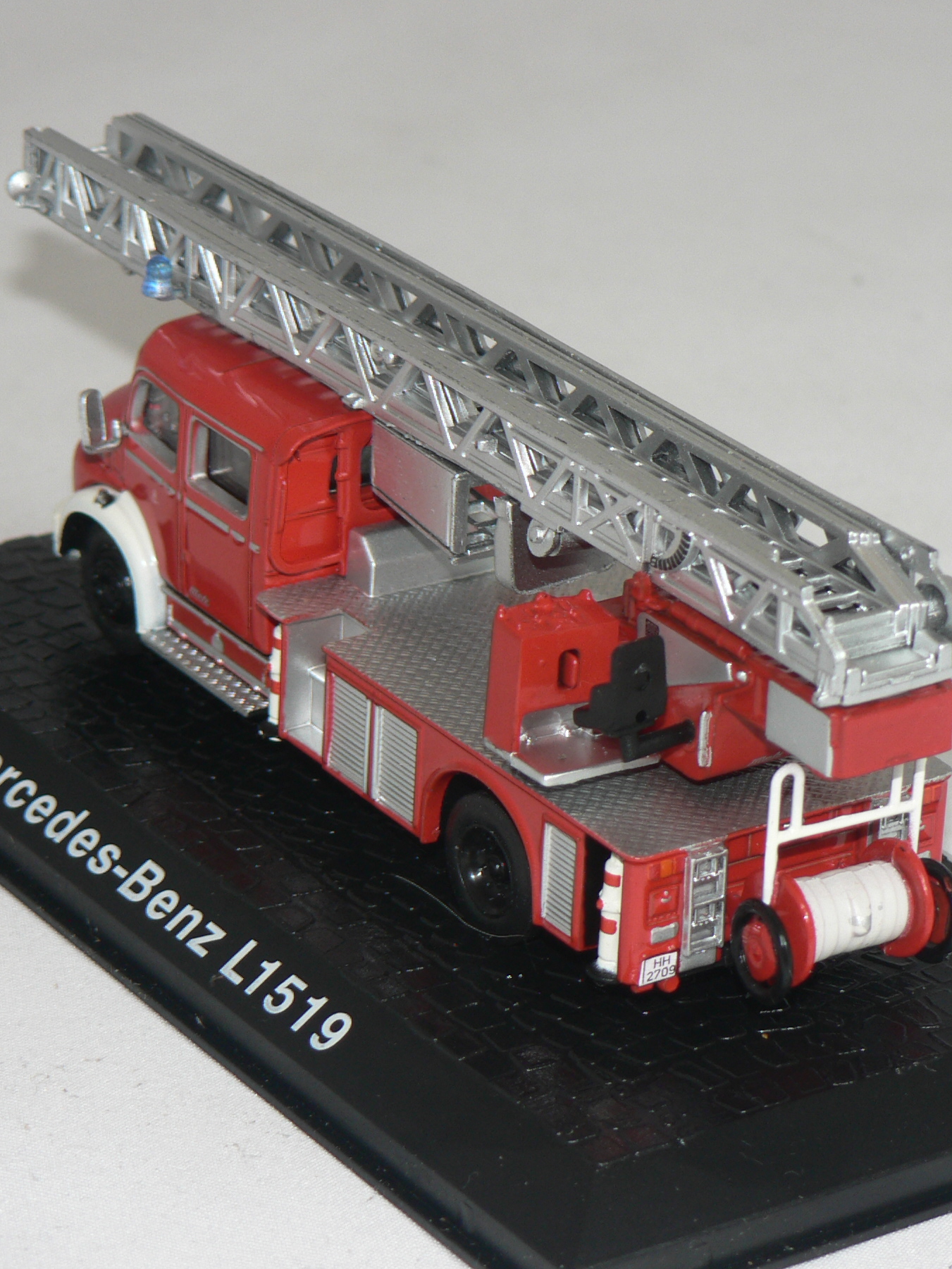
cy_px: 668
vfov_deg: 14.6
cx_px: 564
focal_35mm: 135
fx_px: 4950
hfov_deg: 11.0
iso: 80
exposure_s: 1/60
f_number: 3.2
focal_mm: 15.8
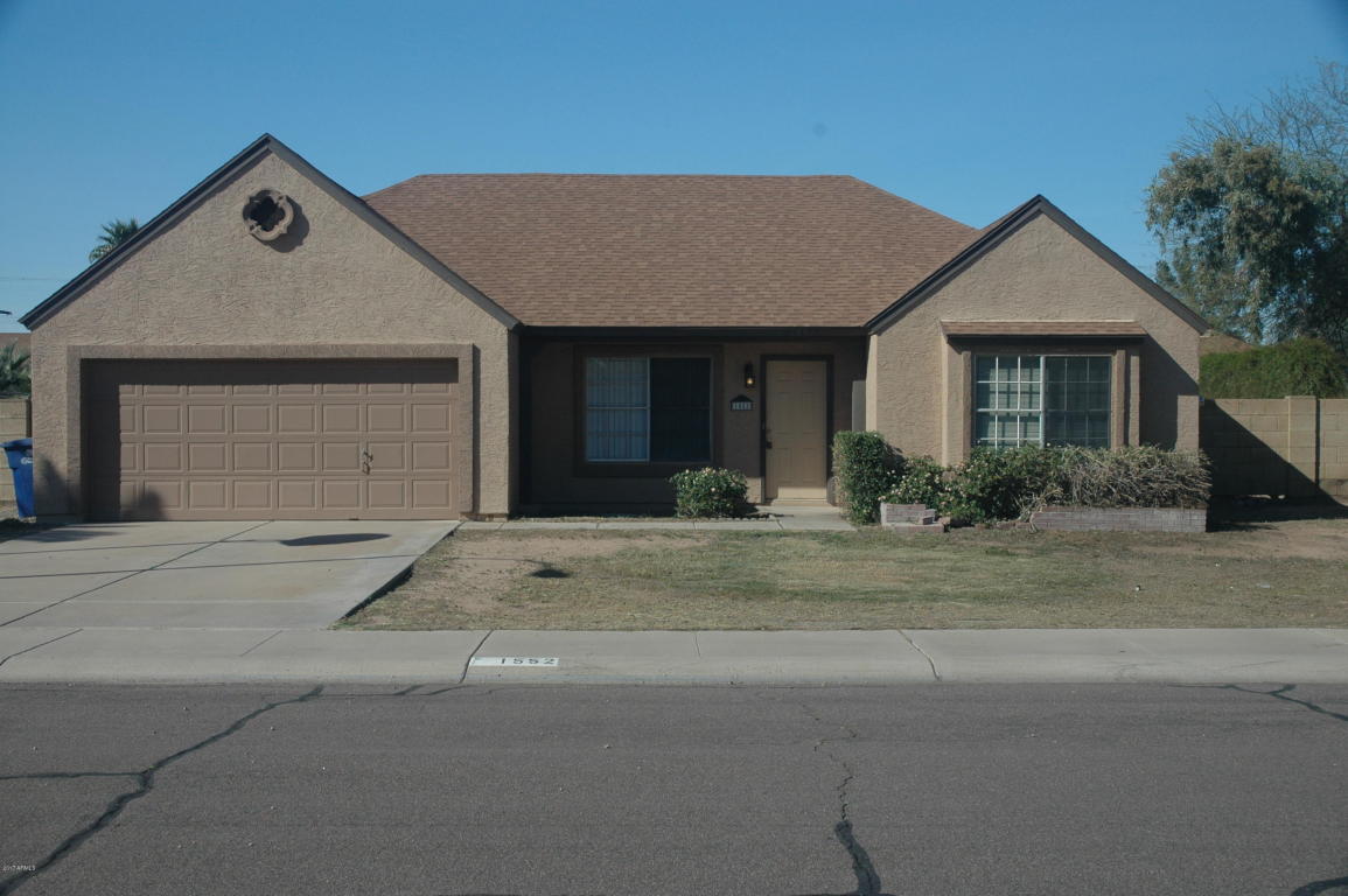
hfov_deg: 45.0
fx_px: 1627
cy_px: 448
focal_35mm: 44
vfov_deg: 30.8
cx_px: 674
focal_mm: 29
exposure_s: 1/250
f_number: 8
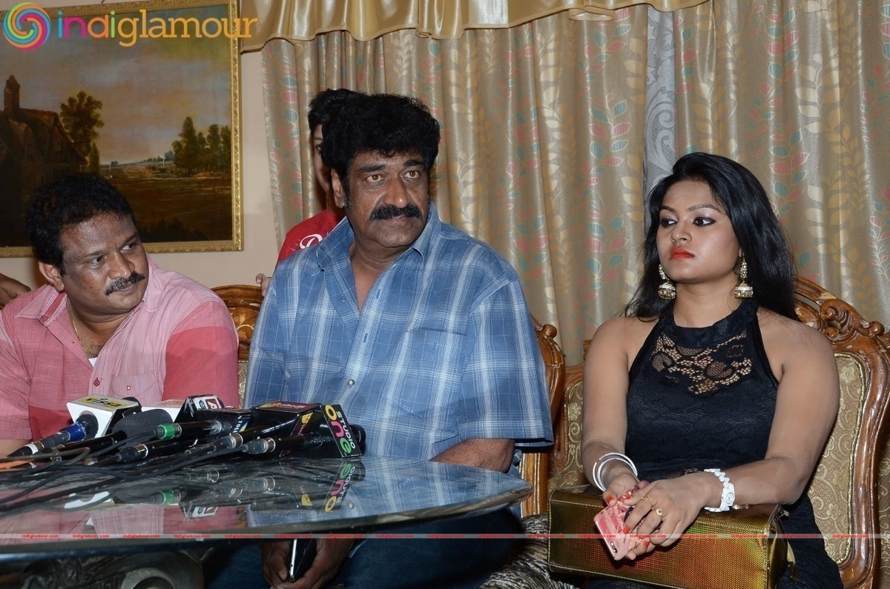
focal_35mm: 63
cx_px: 445
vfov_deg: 21.5
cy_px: 294
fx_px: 1554
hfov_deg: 32.0
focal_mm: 42
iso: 250
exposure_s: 1/125
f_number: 6.3
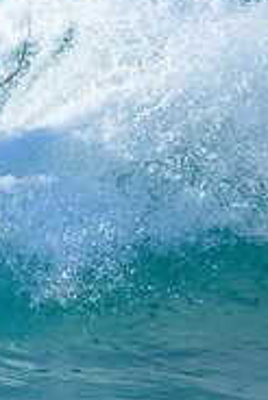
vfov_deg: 0.7
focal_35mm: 2826
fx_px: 31495
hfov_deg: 0.5
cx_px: -221
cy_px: 116
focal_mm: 800
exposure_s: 1/2500
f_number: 6.3
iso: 500
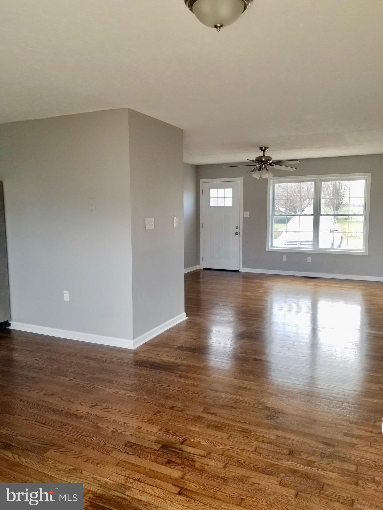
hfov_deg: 53.1
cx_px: 192
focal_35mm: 26
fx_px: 384
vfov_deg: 67.3
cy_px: 255
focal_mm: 4.25
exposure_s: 1/120
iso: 64
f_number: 1.7
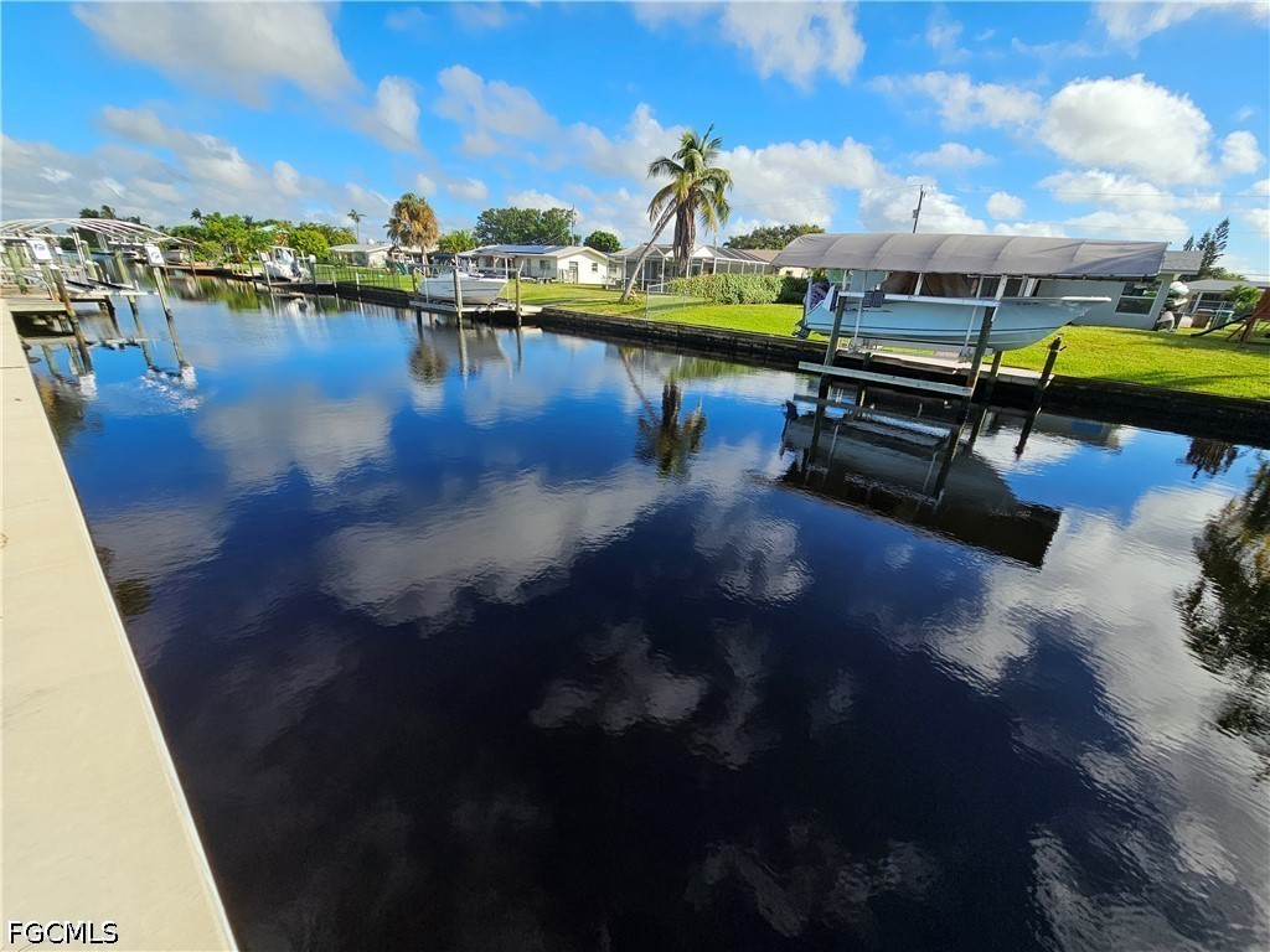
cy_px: 476
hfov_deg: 106.2
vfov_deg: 89.9
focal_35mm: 13
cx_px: 635
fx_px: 477
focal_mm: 2.2
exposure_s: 1/1588
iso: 50
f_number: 2.2
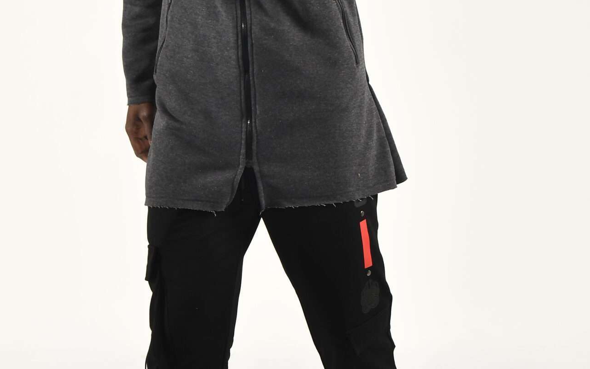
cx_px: 231
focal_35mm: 97
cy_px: 121
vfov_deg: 13.5
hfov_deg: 21.4
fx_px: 1560
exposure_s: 1/125
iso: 160
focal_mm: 32
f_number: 9
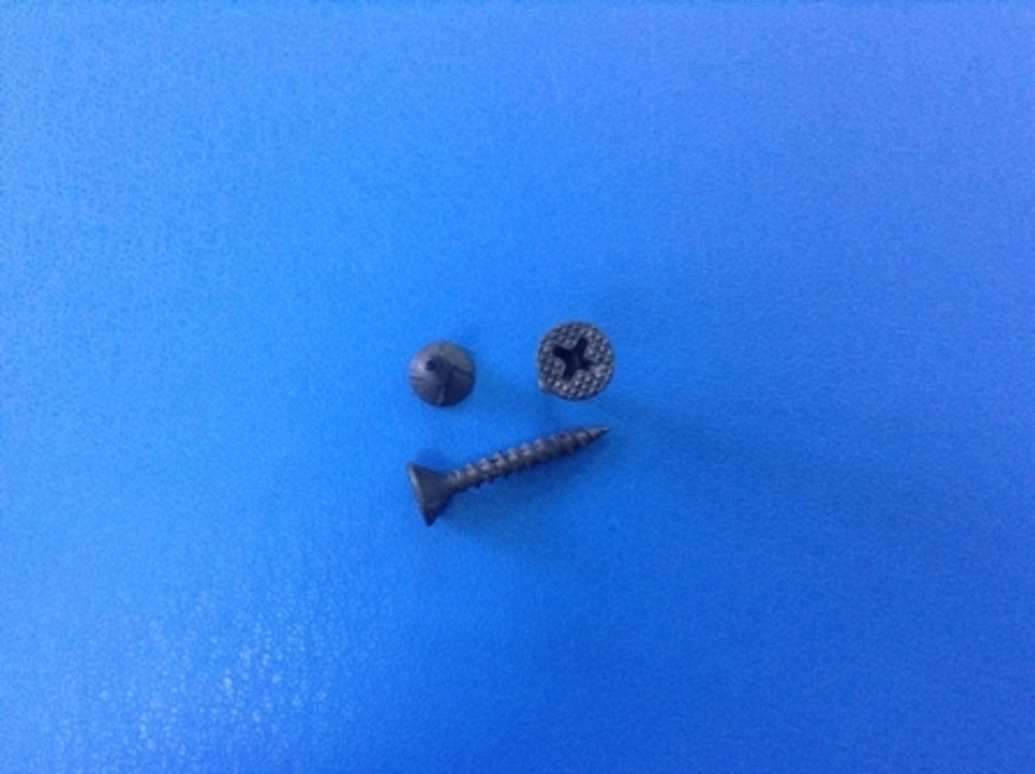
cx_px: 518
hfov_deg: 55.4
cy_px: 387
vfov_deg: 42.9
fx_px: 986
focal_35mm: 33
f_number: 2.4
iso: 250
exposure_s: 1/25
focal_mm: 3.3
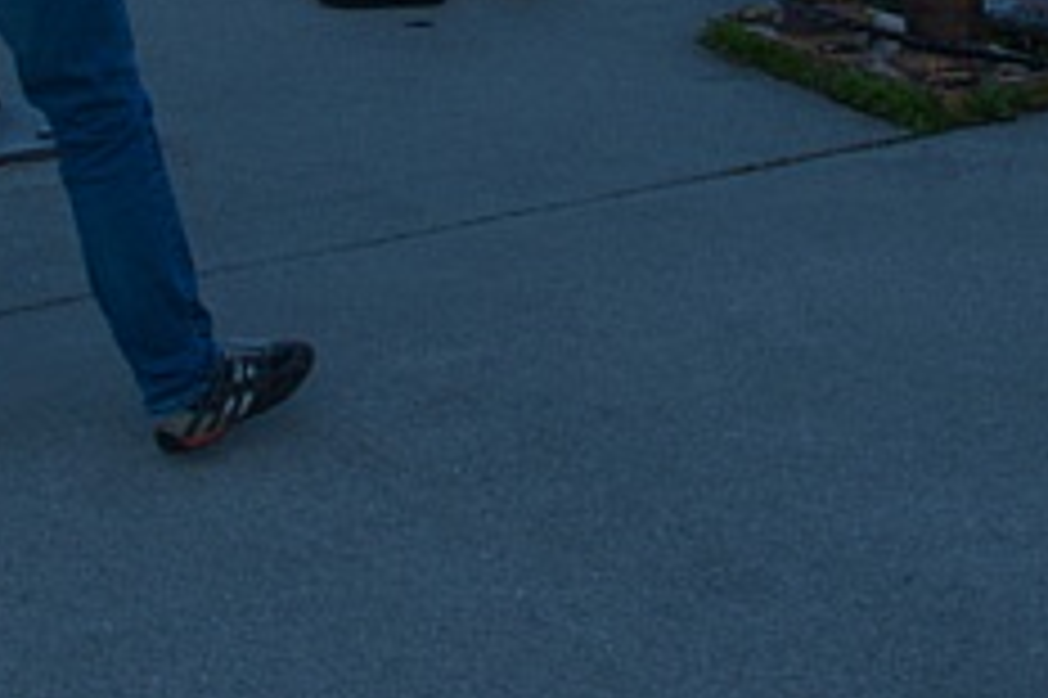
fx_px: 3264
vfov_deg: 11.4
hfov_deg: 18.2
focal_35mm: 112
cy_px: -511
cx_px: 657
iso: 100
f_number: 7.1
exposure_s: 1/200
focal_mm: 17
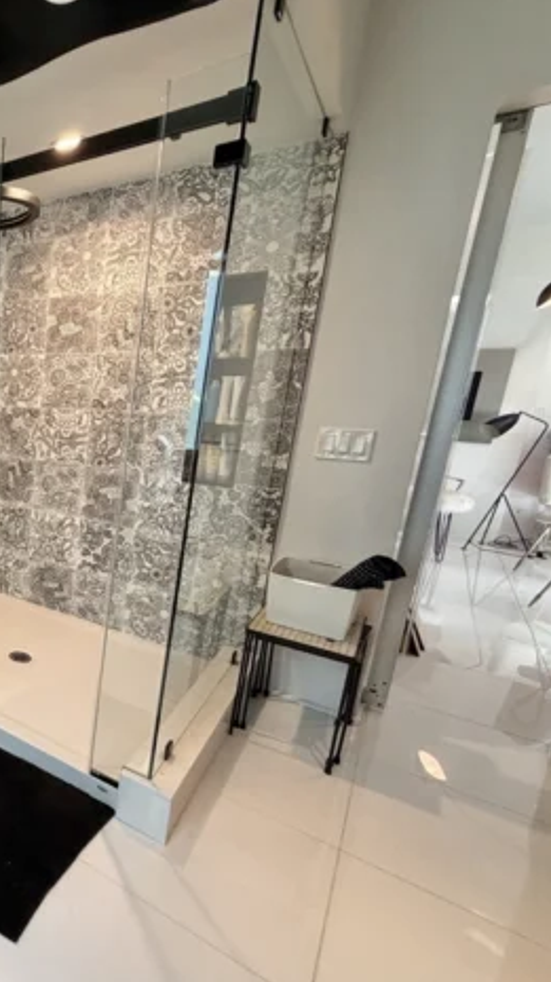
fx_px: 546
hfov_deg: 39.3
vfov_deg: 83.9
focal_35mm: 21
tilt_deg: -11.4
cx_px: -106
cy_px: 501
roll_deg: -0.3
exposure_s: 1/120
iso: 250
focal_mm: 2.22
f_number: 2.2
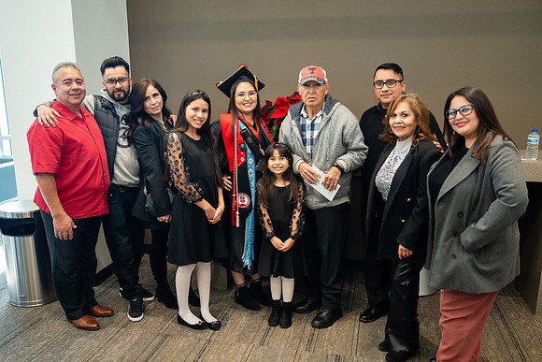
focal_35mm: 33
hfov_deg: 57.4
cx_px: 259
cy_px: 204
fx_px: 495
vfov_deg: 40.1
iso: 1600
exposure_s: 1/160
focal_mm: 29
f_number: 2.8
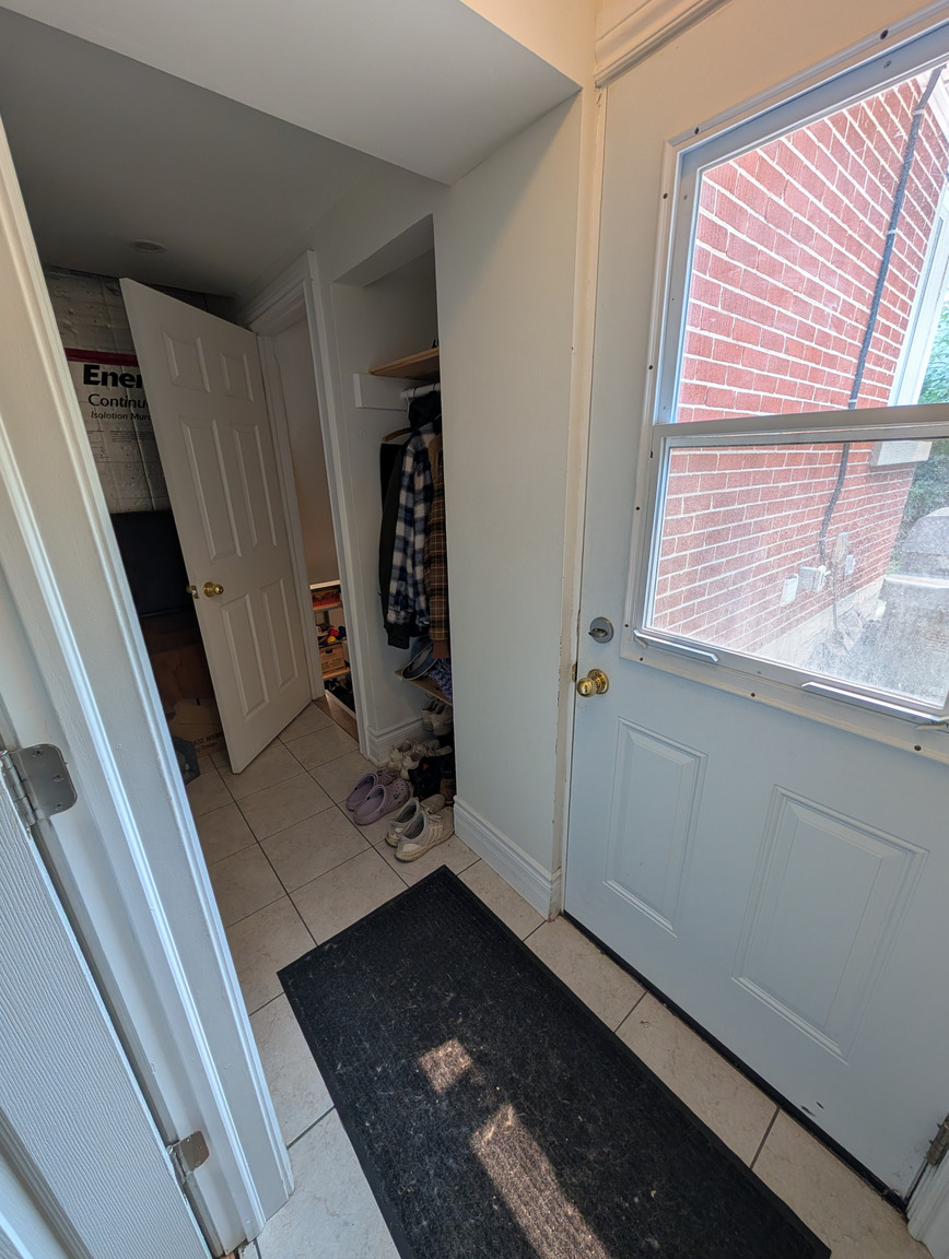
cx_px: 474
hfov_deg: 94.7
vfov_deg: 110.4
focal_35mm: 12
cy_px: 630
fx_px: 437
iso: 50
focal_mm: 2.02
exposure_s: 1/120
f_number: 1.7
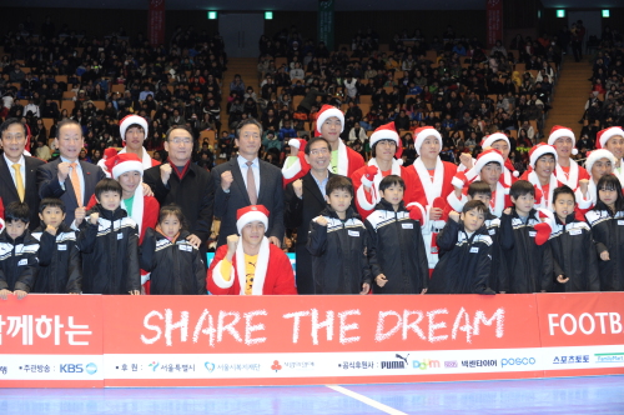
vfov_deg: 19.4
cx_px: 312
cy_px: 208
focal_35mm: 70
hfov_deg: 28.9
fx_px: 1212
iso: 1600
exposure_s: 1/125
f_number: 5
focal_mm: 70
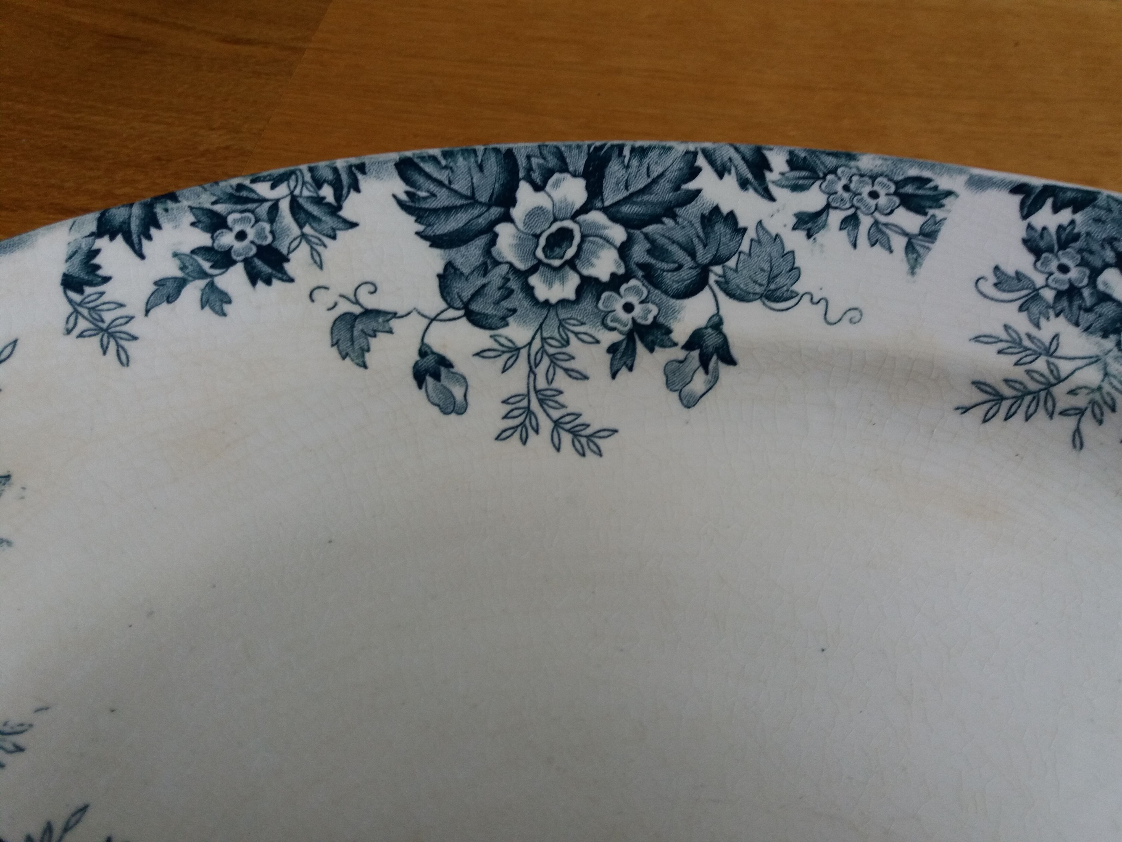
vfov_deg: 49.7
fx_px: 908
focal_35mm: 28
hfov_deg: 63.4
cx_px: 561
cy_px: 421
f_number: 1.9
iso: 64
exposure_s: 1/50
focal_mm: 3.7
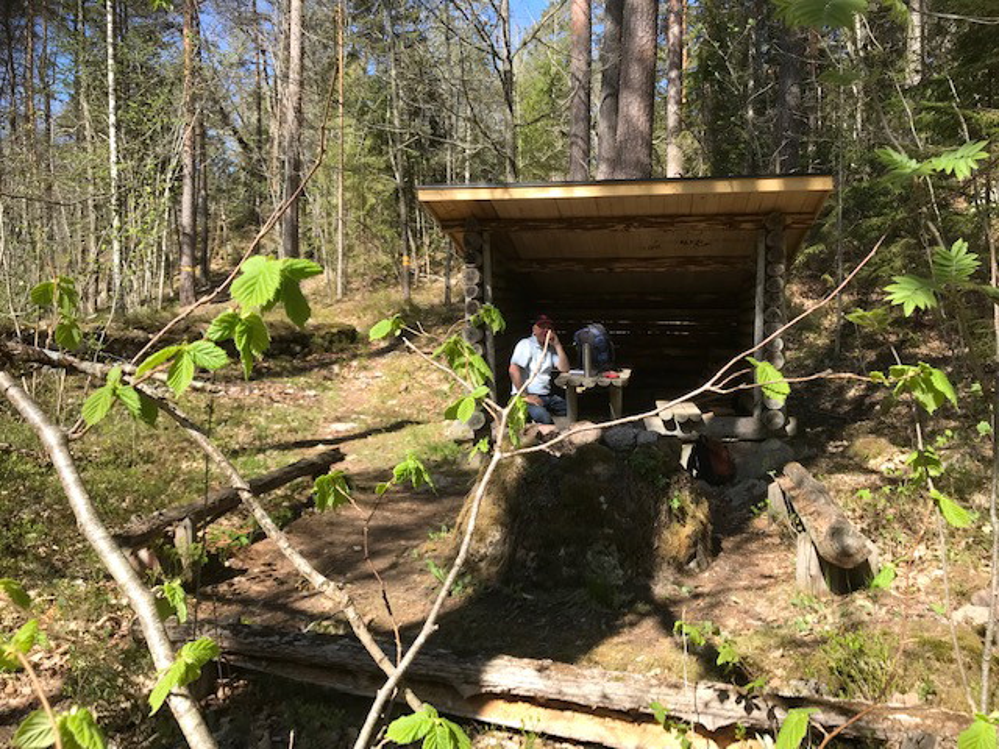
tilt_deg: -3.0
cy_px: 374
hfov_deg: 63.4
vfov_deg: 49.7
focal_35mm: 28
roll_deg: -0.5
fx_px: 808
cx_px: 500
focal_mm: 3.99
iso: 20
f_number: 1.8
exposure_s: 1/731
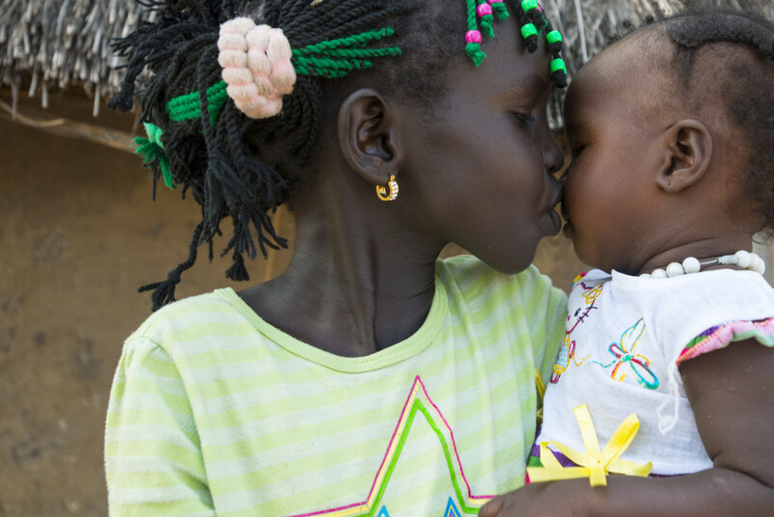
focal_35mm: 56
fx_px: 1204
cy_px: 164
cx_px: 533
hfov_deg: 35.2
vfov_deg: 24.1
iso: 200
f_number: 5
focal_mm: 35
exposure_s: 1/200
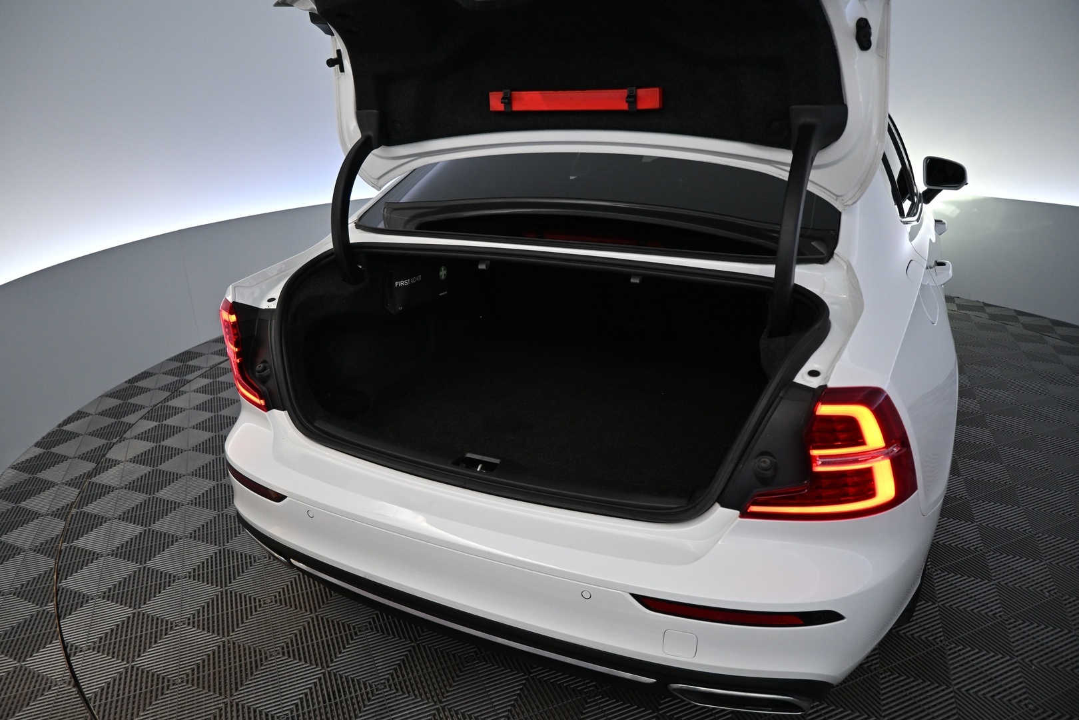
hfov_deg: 73.7
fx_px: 719
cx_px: 540
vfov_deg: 53.1
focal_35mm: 24
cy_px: 360
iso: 800
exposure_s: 1/125
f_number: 3.5
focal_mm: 16
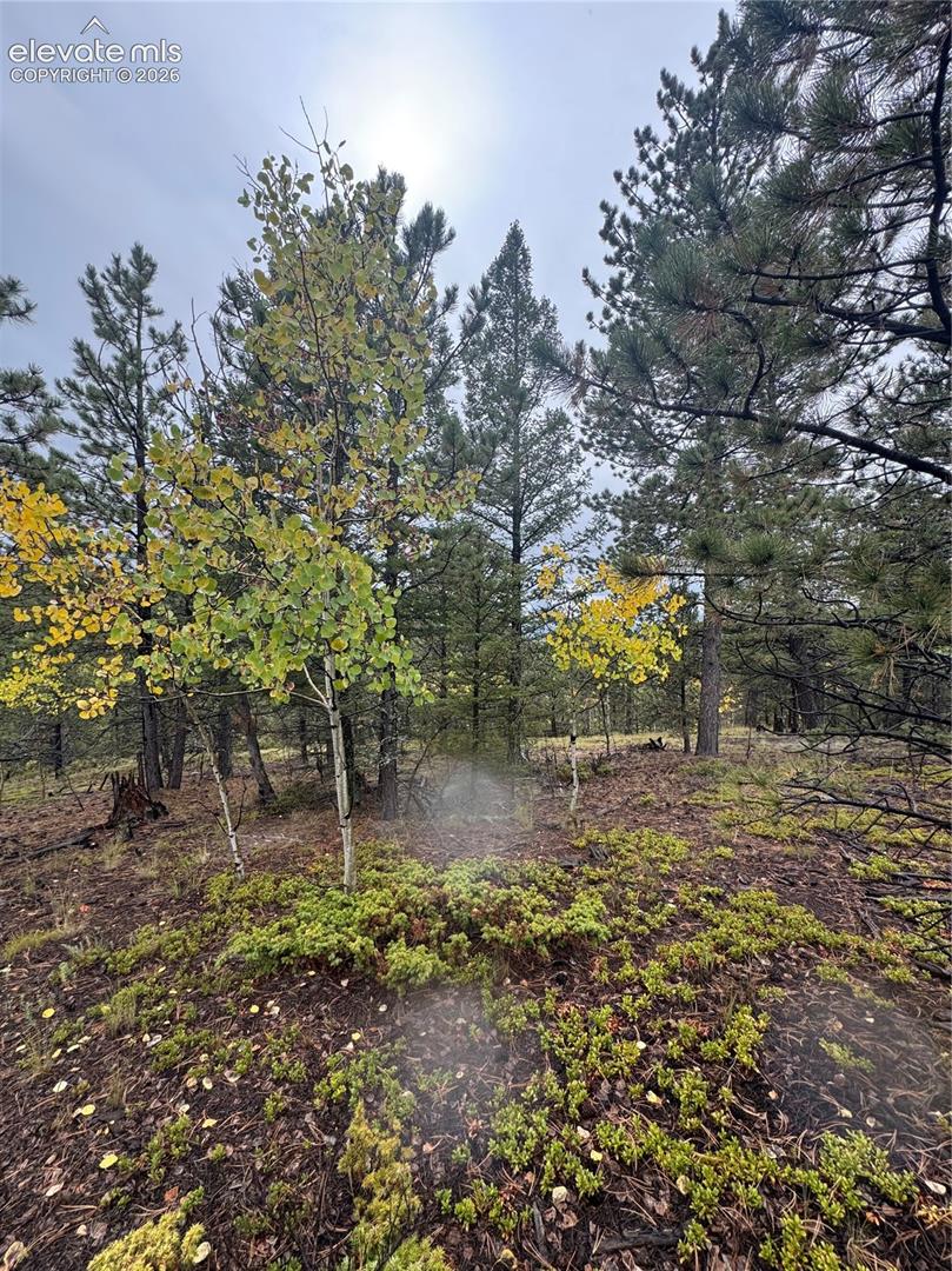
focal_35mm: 14
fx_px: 514
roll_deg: +0.7
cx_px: 476
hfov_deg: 85.6
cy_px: 636
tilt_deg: -0.1
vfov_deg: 102.1
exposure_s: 1/368
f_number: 2.2
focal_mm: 2.22
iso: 40
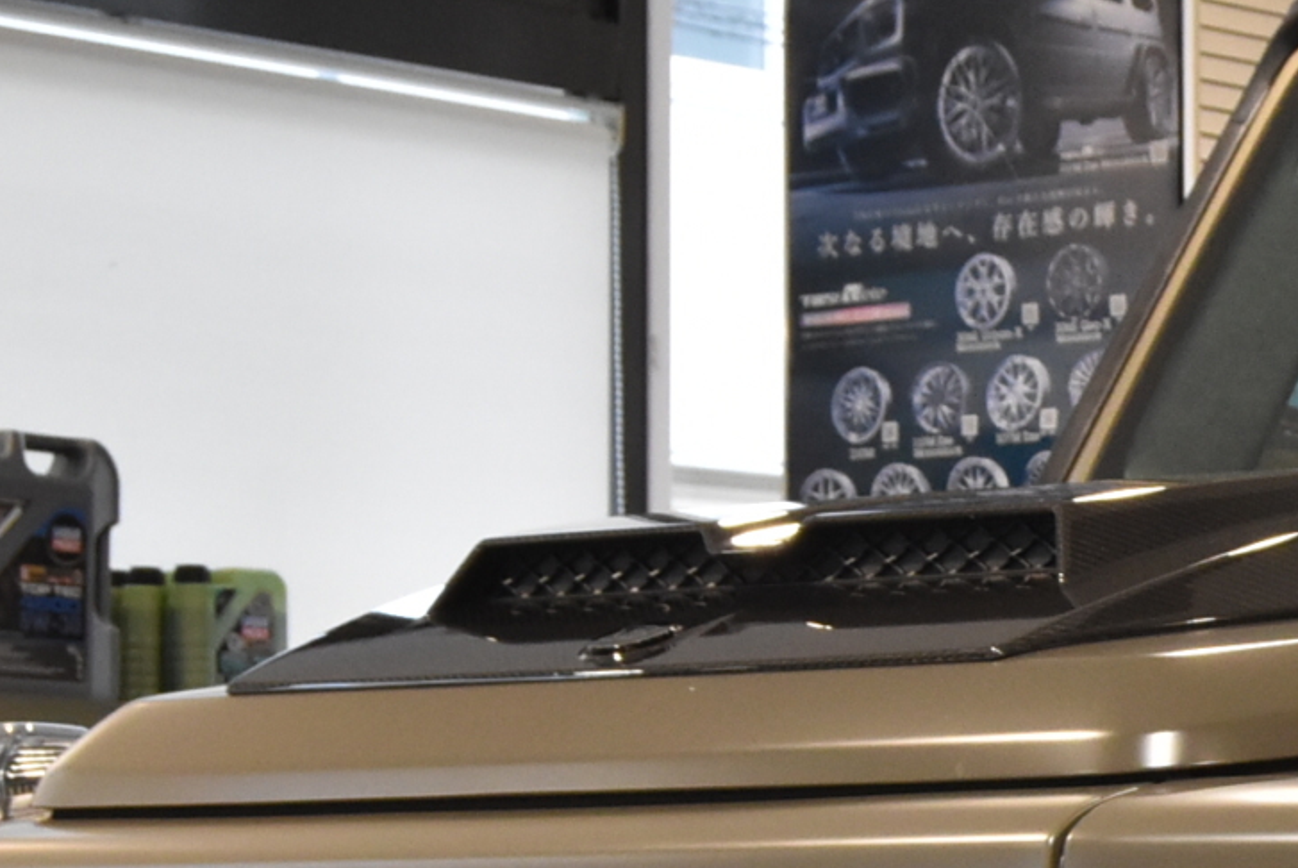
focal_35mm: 164
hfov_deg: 12.0
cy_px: 1087
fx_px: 5909
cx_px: 1875
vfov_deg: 8.3
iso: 1600
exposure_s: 1/50
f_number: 8
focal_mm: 31
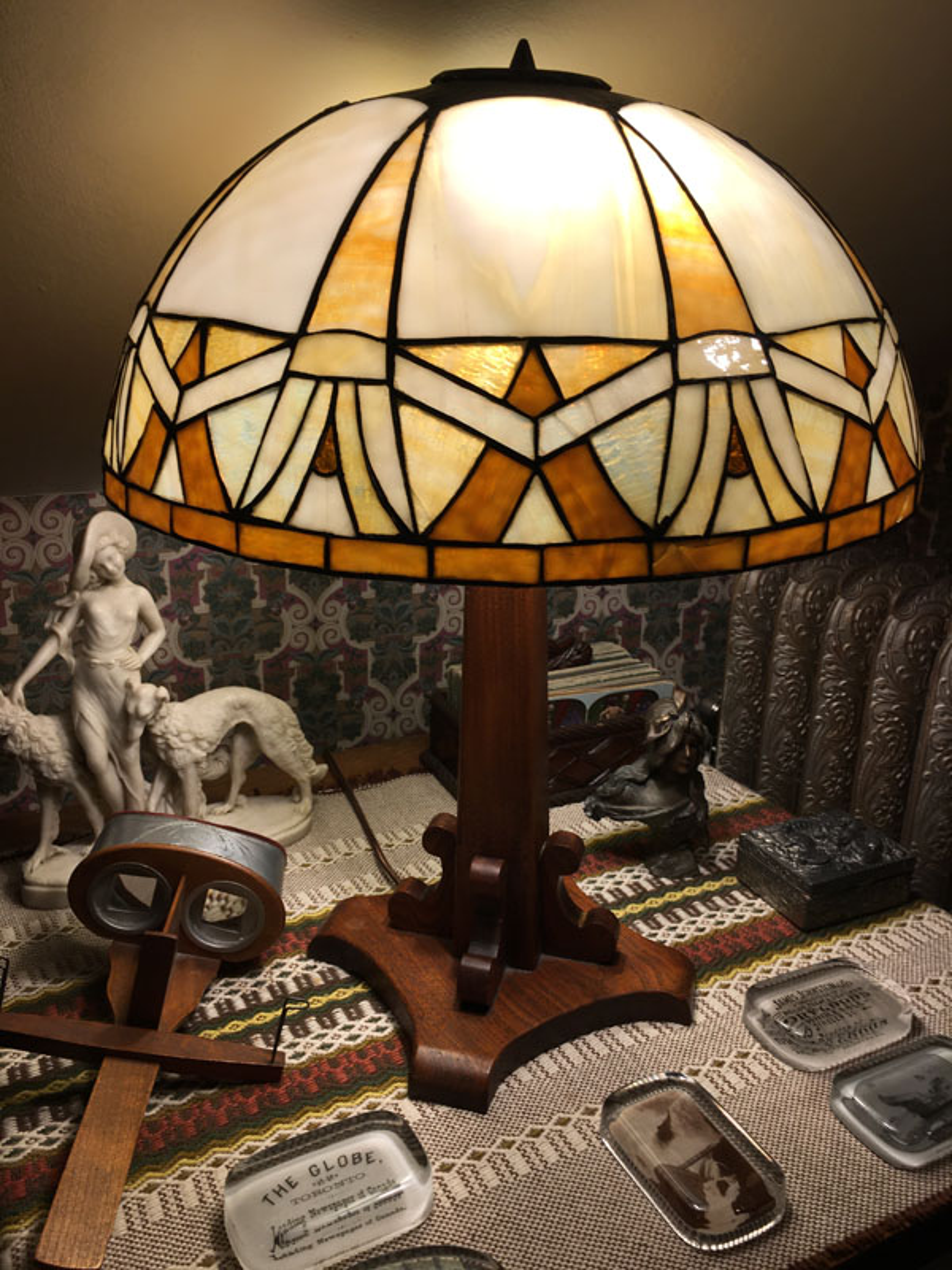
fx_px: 1063
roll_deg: +0.0
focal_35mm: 29
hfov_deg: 48.2
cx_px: 476
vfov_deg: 61.7
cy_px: 635
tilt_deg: -18.2
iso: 25
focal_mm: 4.15
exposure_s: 1/60
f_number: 2.2
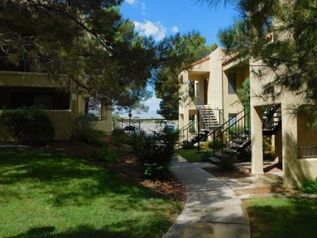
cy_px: 106
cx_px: 190
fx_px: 275
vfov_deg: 46.8
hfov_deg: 59.4
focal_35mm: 30
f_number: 6
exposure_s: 1/400
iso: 125
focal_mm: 4
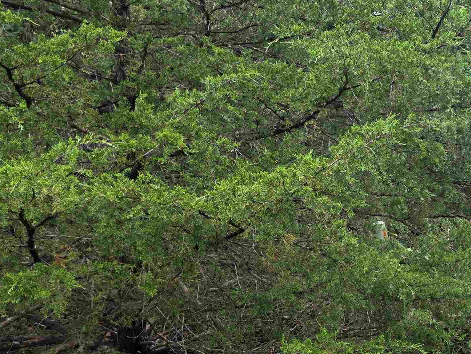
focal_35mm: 50
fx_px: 680
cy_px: 256
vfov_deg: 28.8
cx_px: 455
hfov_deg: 35.1
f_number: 1.7
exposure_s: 1/180
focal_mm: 6.3
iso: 40
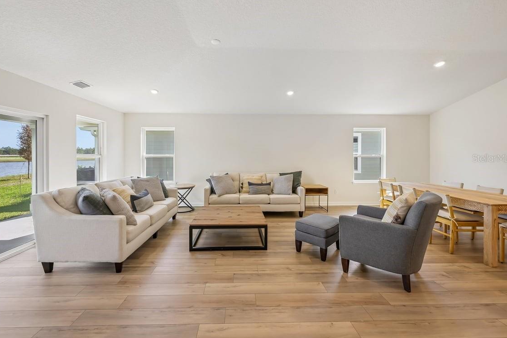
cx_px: 244
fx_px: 211
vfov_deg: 77.2
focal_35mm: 15
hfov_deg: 100.3
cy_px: 158
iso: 125
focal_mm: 14
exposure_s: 1/15
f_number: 8
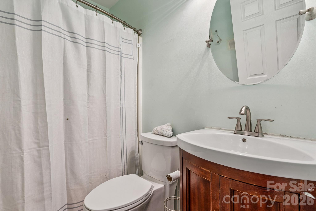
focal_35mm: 17
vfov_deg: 71.1
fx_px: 147
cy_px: 106
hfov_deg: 94.0
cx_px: 158
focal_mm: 16.8
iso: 100
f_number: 13
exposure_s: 2
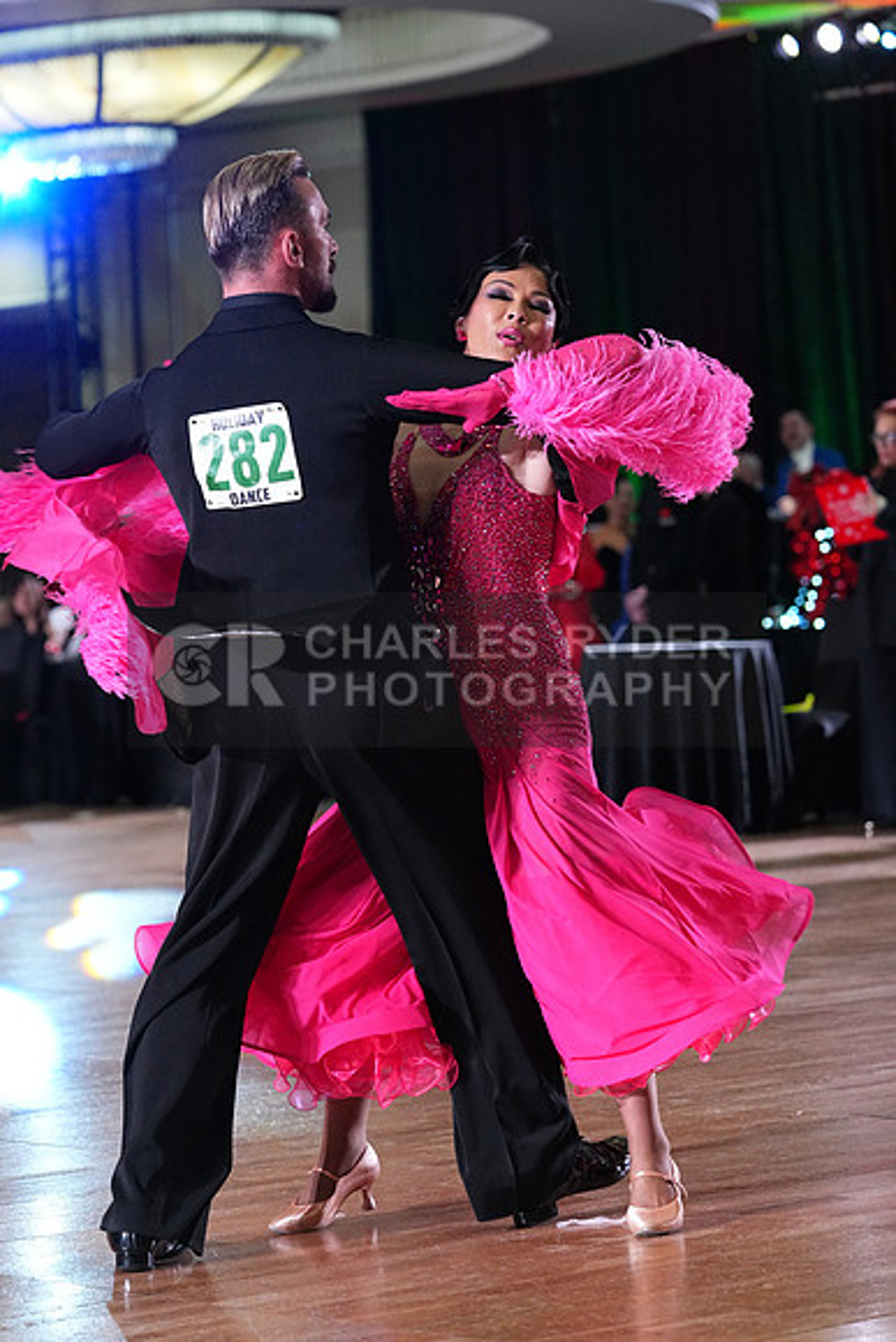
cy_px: 671
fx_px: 4626
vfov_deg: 16.5
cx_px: 448
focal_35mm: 124
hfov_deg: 11.1
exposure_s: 1/400
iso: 6400
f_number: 4.5
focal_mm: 124
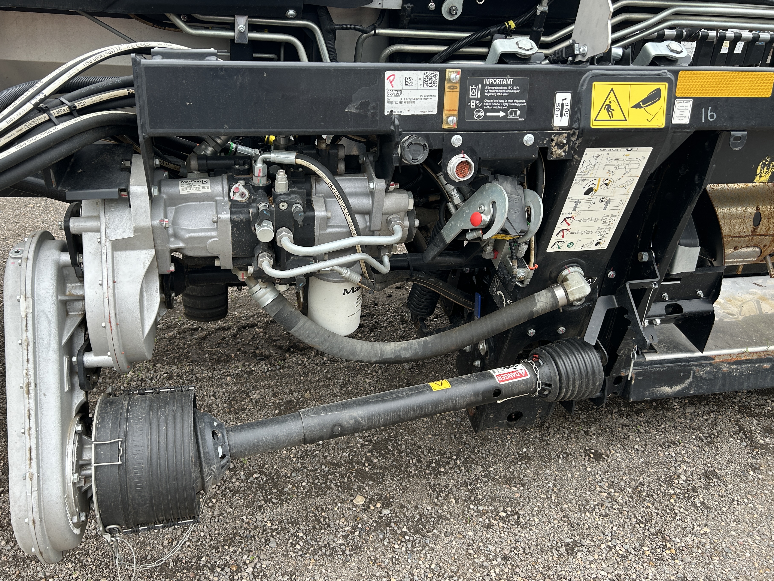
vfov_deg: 48.2
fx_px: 648
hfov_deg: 61.6
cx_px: 362
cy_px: 280
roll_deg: -1.8
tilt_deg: -21.0
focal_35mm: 29
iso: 50
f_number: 1.5
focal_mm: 5.7
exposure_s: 1/414
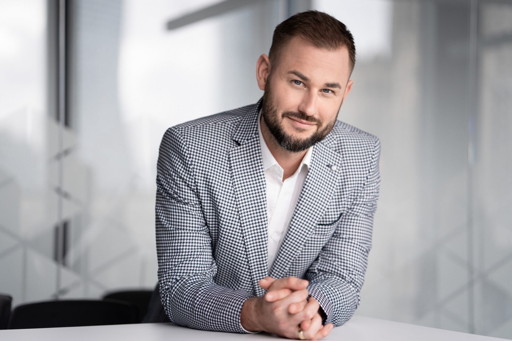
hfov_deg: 23.9
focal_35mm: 85
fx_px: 1209
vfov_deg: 16.1
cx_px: 256
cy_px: 170
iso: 400
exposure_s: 1/250
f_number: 1.8
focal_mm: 85
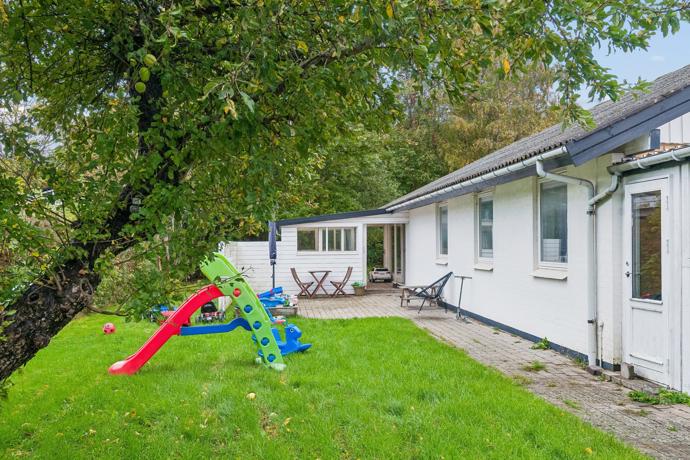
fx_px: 690
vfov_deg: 36.9
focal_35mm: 36
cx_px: 345
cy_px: 230
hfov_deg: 53.1
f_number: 10
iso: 400
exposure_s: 1/125
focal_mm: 24
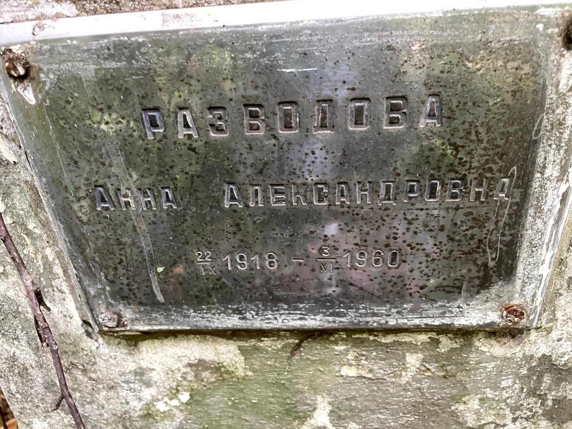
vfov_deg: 53.1
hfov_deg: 67.3
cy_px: 214
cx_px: 286
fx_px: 430
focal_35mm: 26
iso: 320
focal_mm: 4.2
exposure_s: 1/60
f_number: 1.6
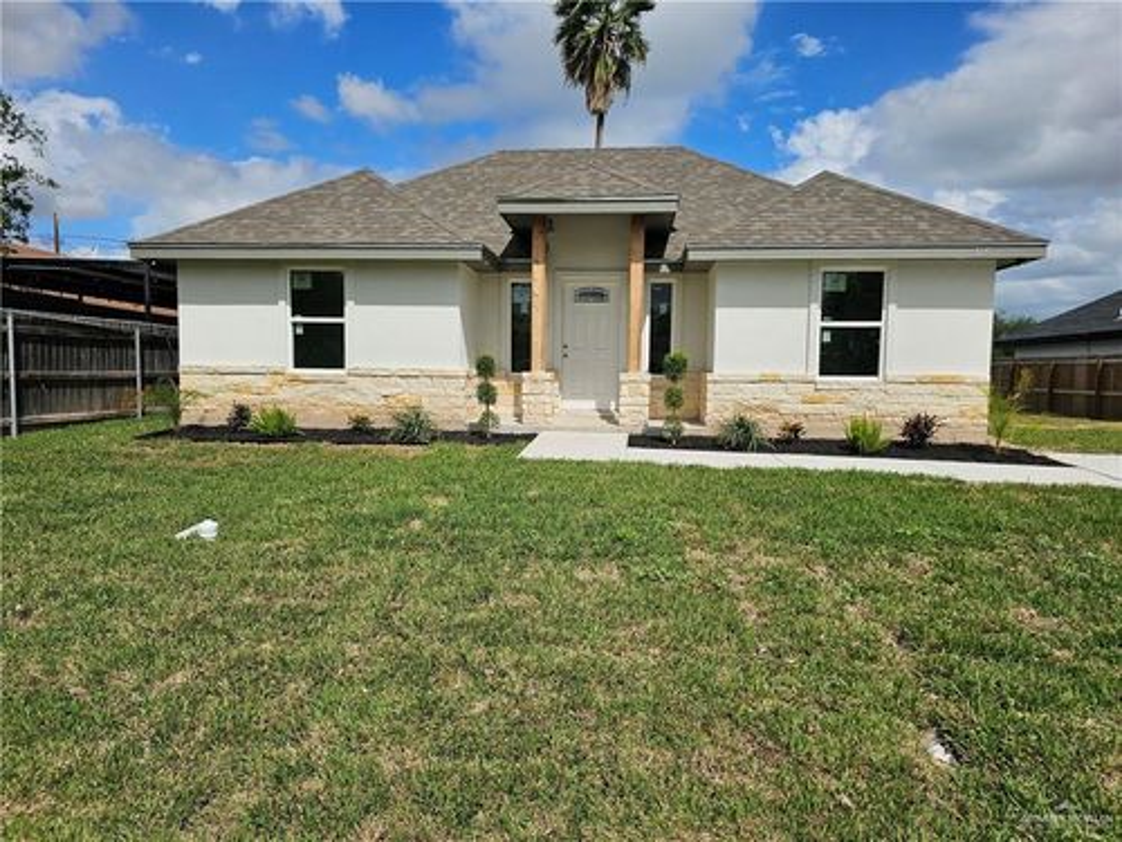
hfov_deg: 73.9
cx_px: 561
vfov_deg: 58.9
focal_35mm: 23
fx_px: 745
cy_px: 421
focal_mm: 6.3
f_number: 1.7
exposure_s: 1/2094
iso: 10
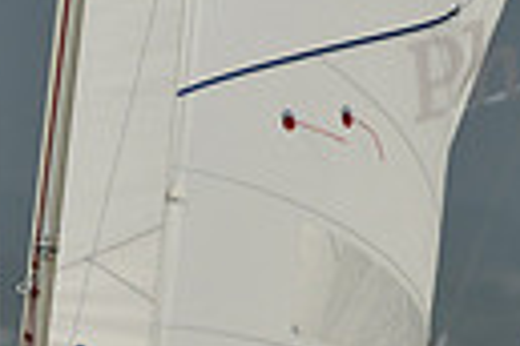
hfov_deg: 1.1
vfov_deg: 0.8
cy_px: 654
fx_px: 25984
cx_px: 202
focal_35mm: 1799
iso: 320
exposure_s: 1/800
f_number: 8
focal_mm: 400
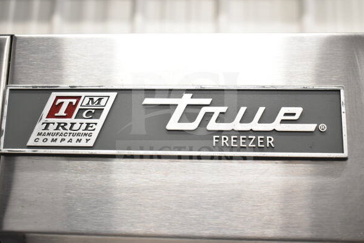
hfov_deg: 48.4
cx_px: 184
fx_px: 405
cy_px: 121
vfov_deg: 33.4
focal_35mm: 40
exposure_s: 1/100
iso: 1600
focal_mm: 26
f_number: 5
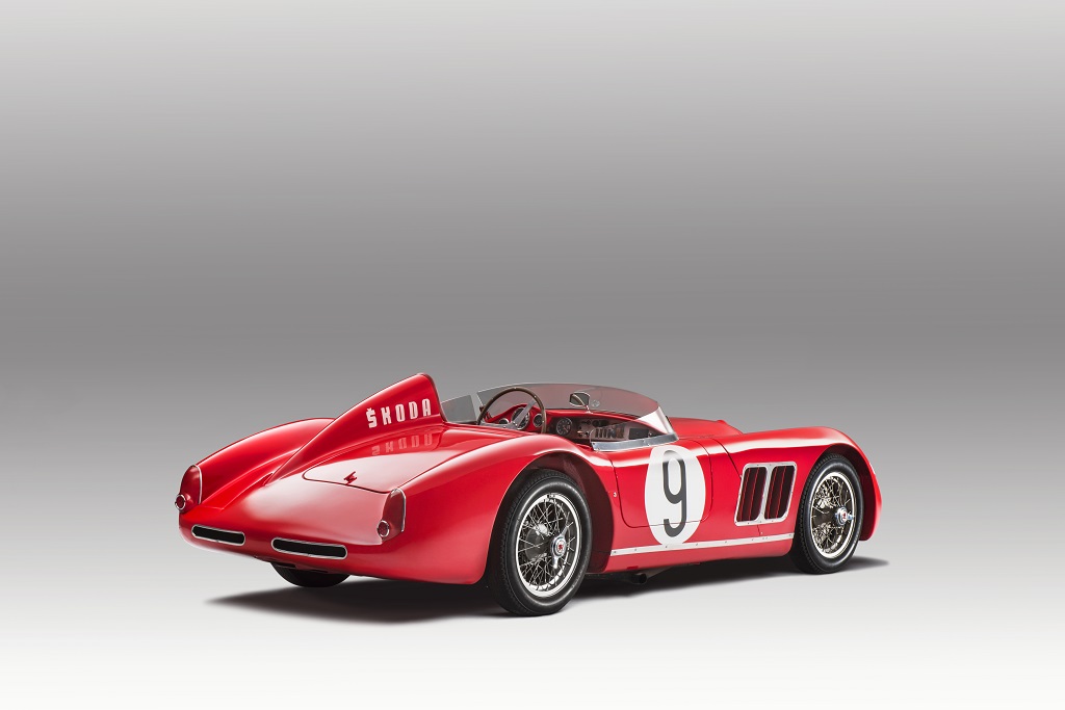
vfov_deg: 19.5
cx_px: 532
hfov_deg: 28.8
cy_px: 355
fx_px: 2071
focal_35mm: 70
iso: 100
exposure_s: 1.3
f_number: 16
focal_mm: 70
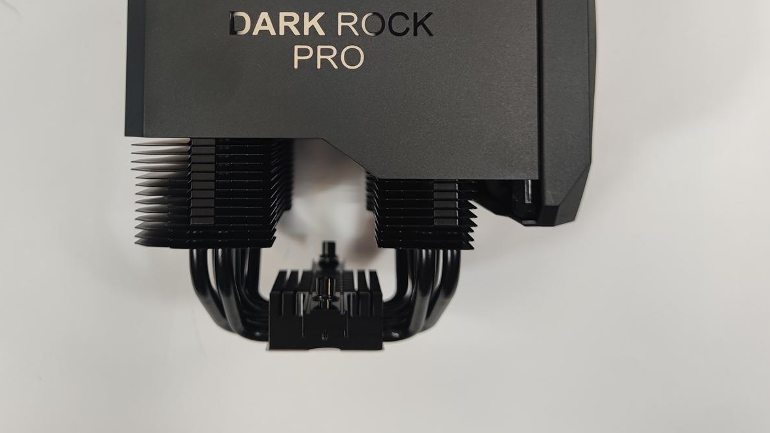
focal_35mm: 37
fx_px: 756
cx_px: 338
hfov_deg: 53.9
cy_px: 79
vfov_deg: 31.1
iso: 93
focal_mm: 6.78
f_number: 1.85
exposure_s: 1/100
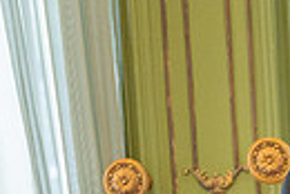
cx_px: 487
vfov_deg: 8.7
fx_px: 1218
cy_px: 361
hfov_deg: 12.6
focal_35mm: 151
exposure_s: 1/160
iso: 500
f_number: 3.5
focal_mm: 24
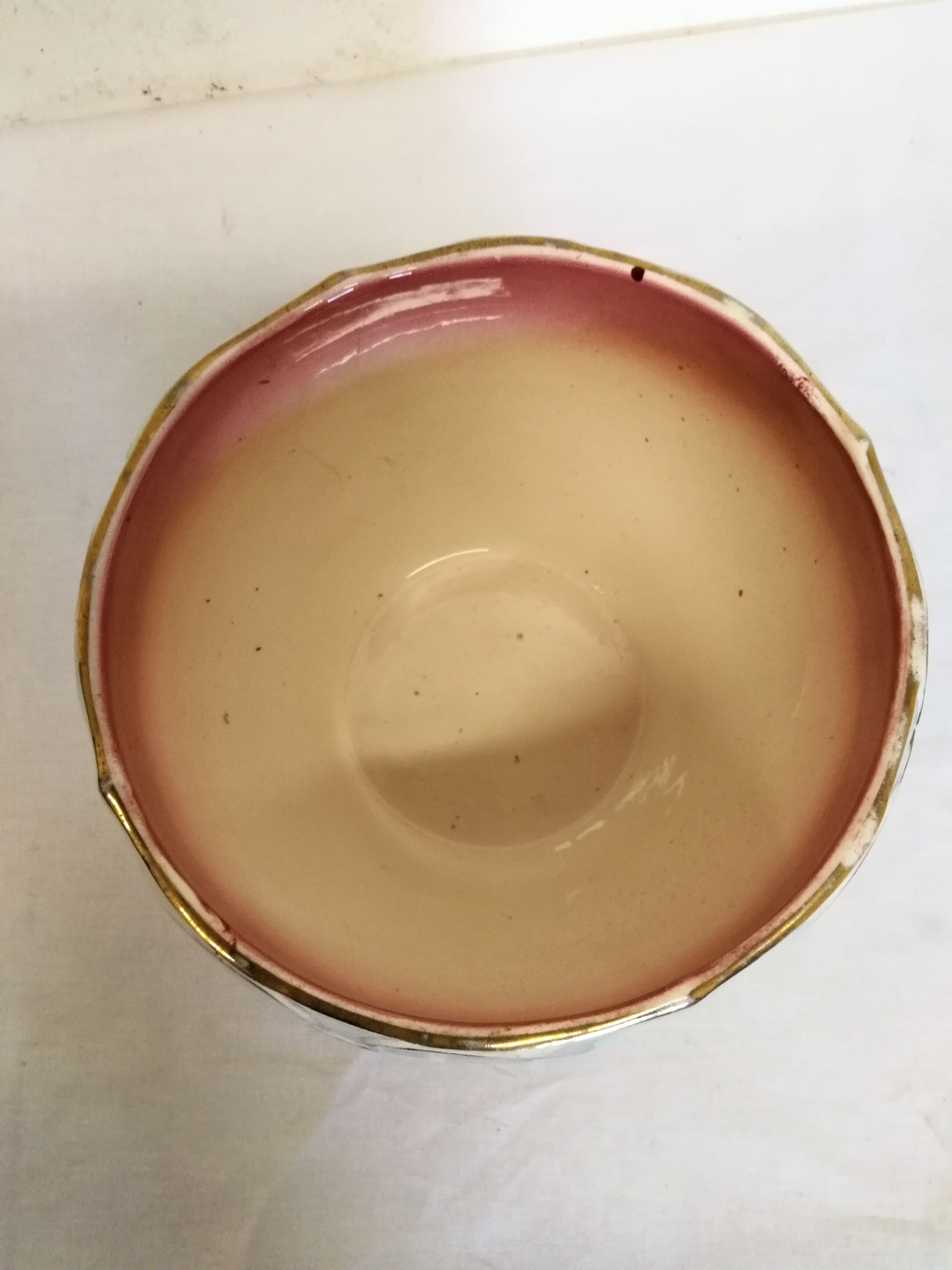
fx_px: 880
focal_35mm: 24
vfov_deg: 71.6
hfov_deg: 56.8
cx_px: 476
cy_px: 635
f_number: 2.2
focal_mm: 2.38
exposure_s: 1/50
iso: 80
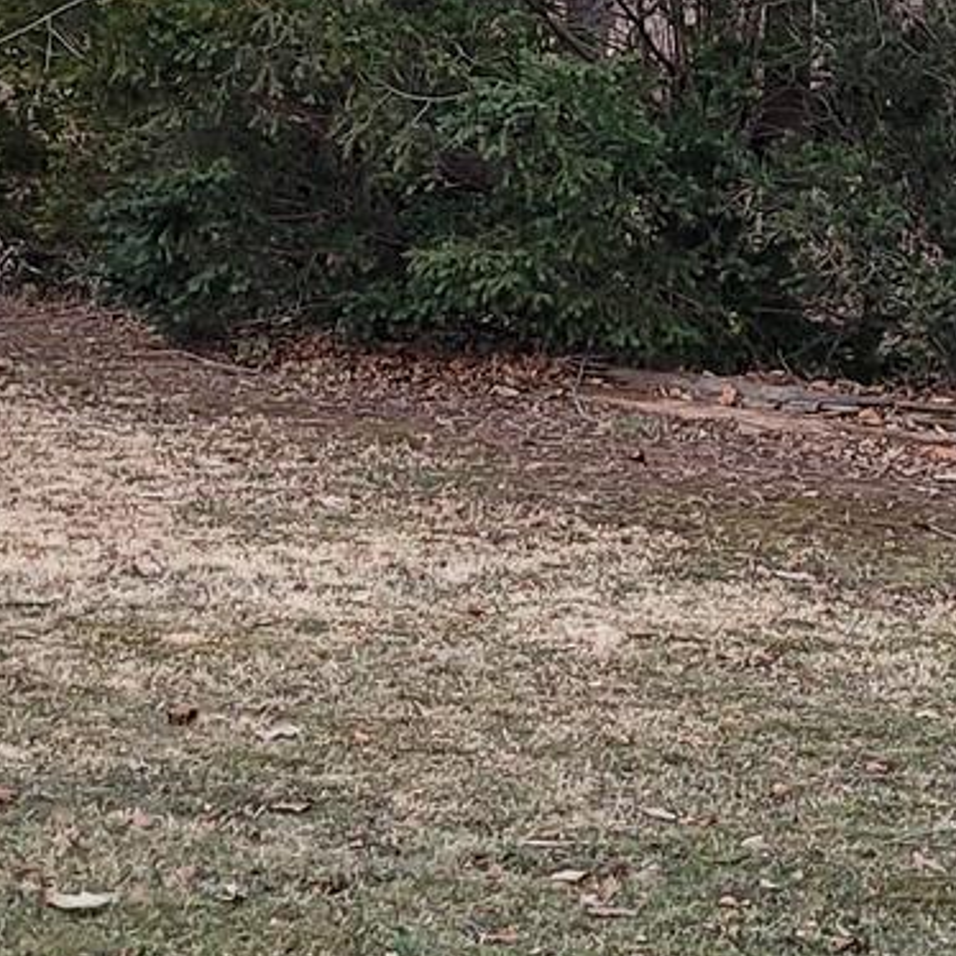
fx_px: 3937
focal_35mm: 126
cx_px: 312
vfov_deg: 13.6
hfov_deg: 13.8
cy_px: -74
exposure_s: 1/120
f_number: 1.8
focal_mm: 5.4
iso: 125
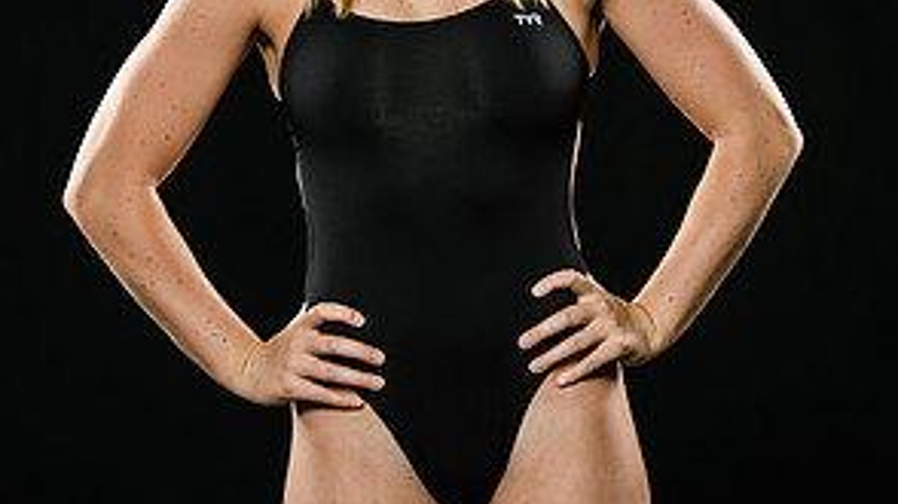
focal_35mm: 211
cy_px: 2
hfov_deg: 10.2
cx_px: 516
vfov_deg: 5.7
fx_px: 5021
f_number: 5.6
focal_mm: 102
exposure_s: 1/250
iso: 320
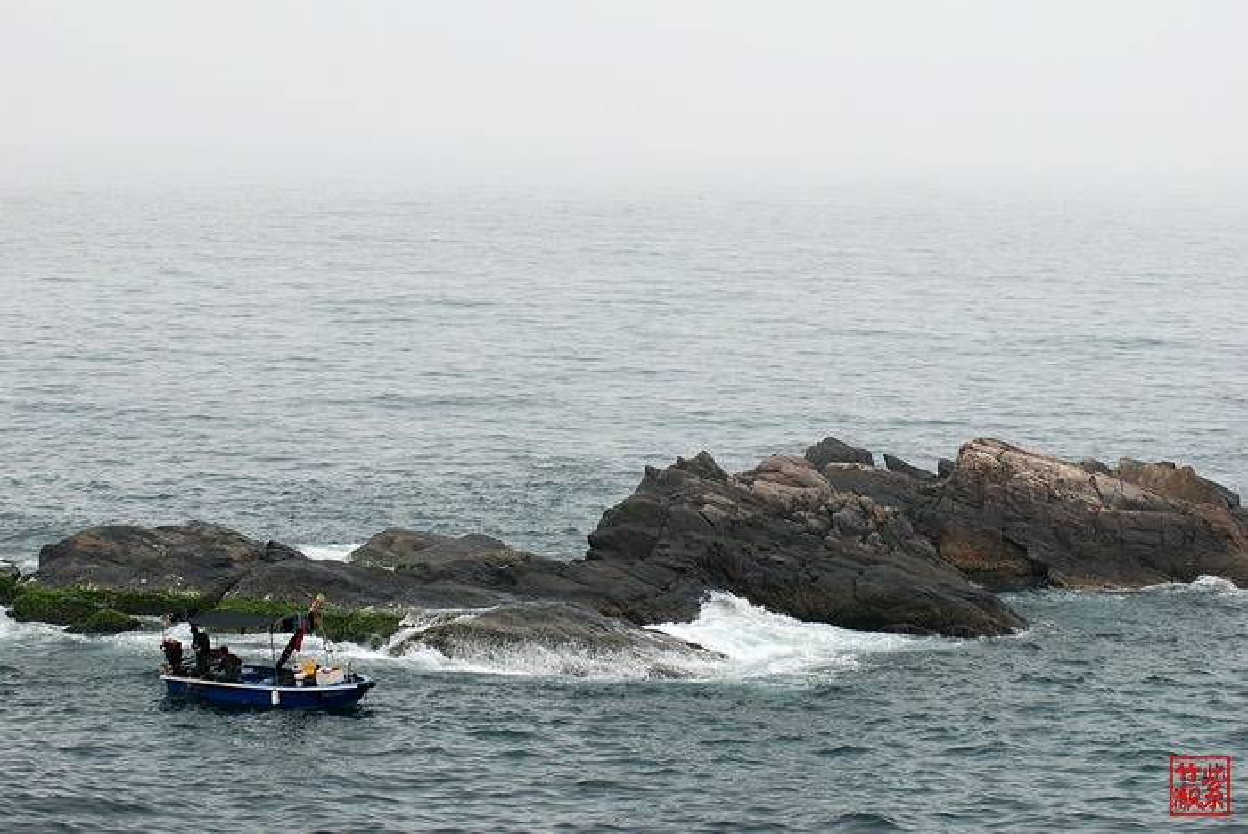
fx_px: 4163
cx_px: 624
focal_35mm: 120
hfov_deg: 17.0
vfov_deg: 11.4
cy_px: 417
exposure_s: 1/500
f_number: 4
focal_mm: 80
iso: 200
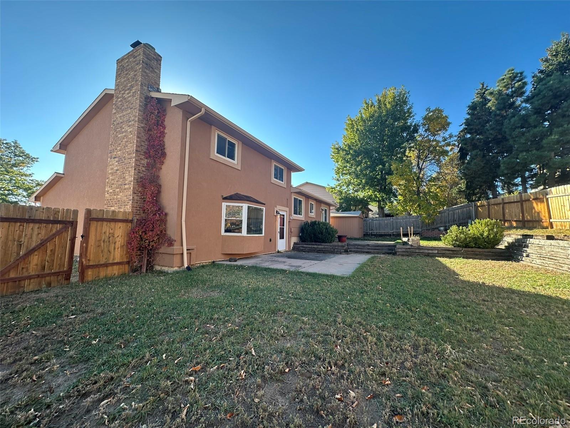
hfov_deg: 102.1
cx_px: 285
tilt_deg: +5.0
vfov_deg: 85.7
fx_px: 231
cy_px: 214
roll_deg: -1.1
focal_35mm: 14
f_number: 2.2
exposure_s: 1/258
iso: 40
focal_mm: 2.22
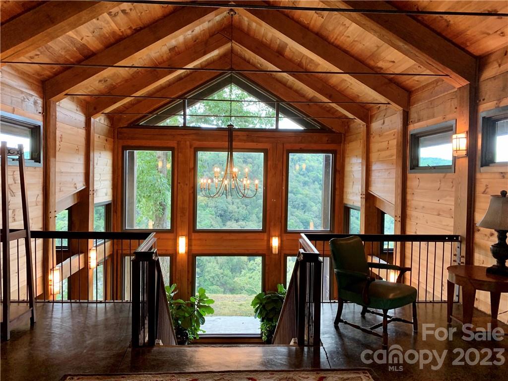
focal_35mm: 26
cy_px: 190
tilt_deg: +0.3
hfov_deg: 67.3
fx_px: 382
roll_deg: -1.0
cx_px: 254
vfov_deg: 53.1
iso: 200
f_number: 1.8
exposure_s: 1/60
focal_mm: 4.25
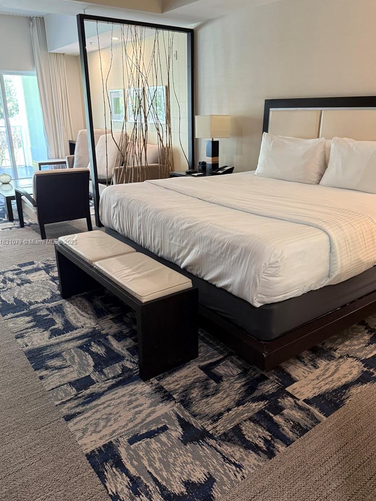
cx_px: 202
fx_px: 391
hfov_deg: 51.3
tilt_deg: -19.8
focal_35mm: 27
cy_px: 242
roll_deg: +2.0
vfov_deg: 65.3
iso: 400
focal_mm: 6.76
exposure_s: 1/60
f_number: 1.78
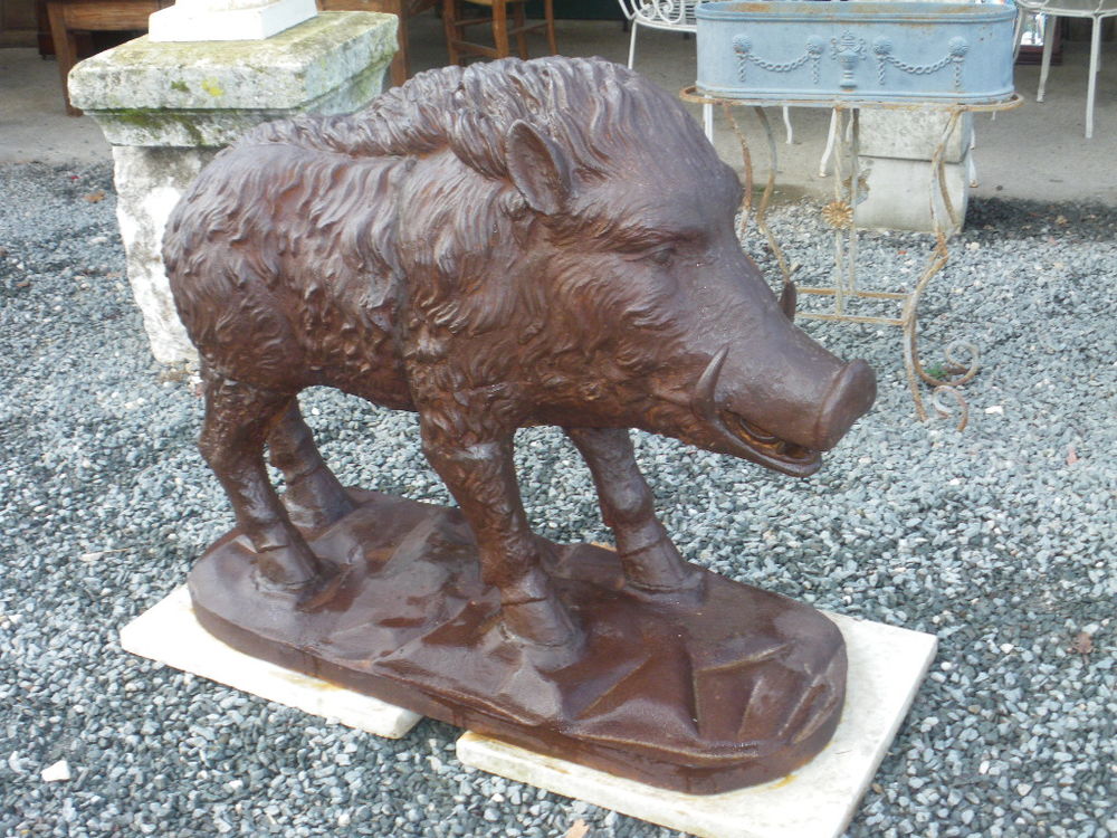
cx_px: 558
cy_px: 419
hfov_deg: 44.8
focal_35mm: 42
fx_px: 1355
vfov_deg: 34.3
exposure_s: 1/50
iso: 160
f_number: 4
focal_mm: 7.5
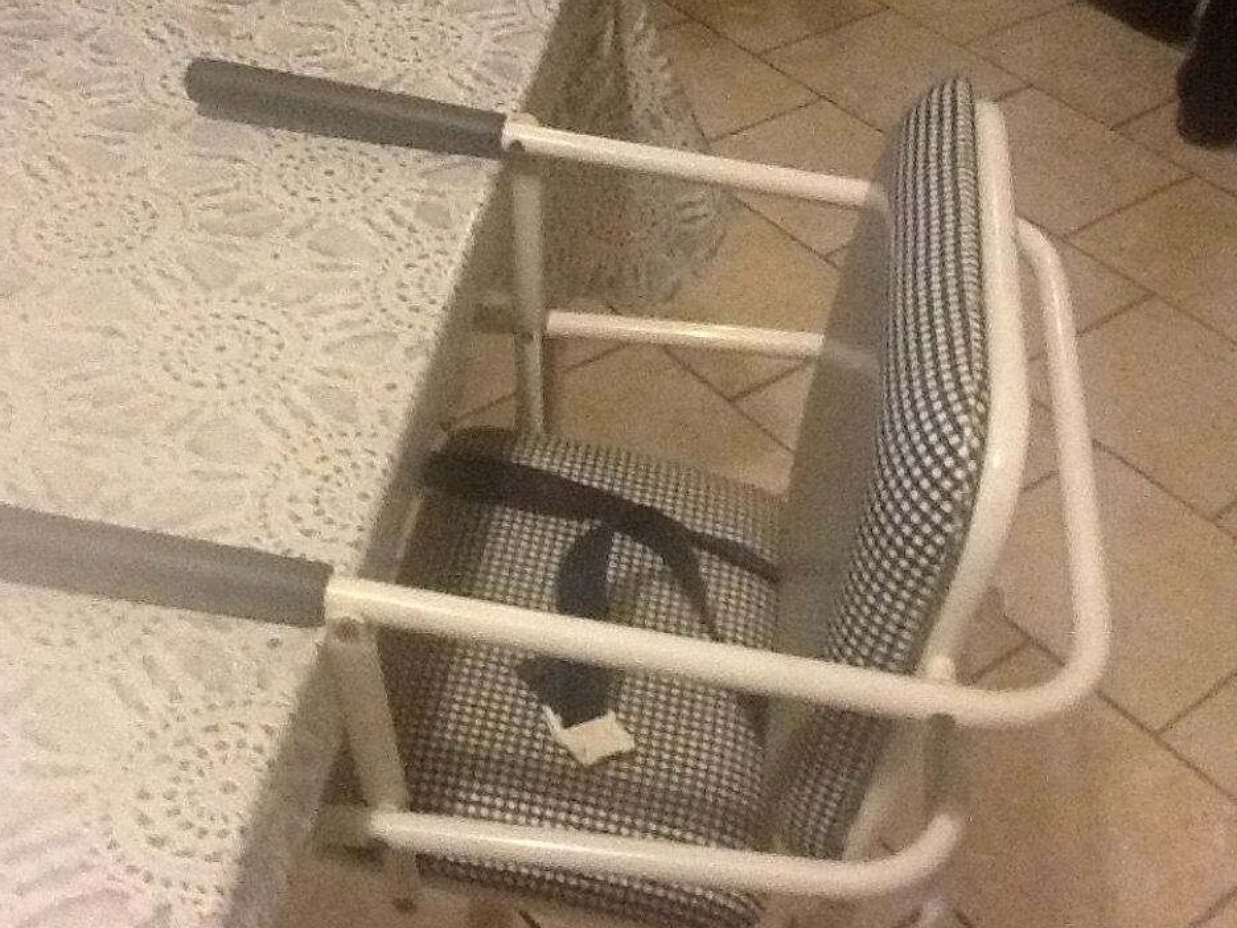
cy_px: 465
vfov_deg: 30.9
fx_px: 1680
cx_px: 579
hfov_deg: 40.4
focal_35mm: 47
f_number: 2.4
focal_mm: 2.03
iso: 400
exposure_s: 1/30
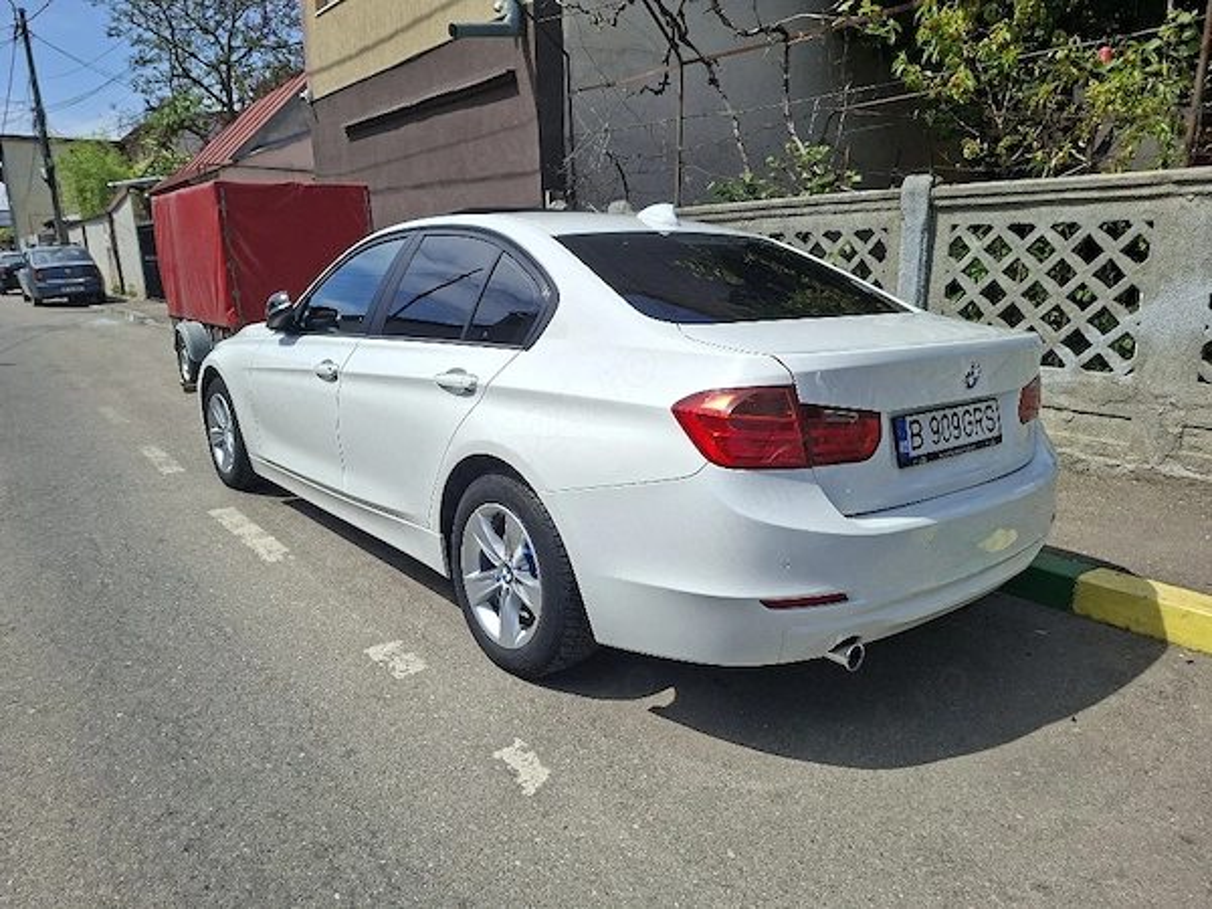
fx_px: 805
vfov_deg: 58.9
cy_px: 454
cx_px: 606
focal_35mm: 23
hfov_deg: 73.9
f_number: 1.8
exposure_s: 1/2500
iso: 50
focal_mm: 5.54
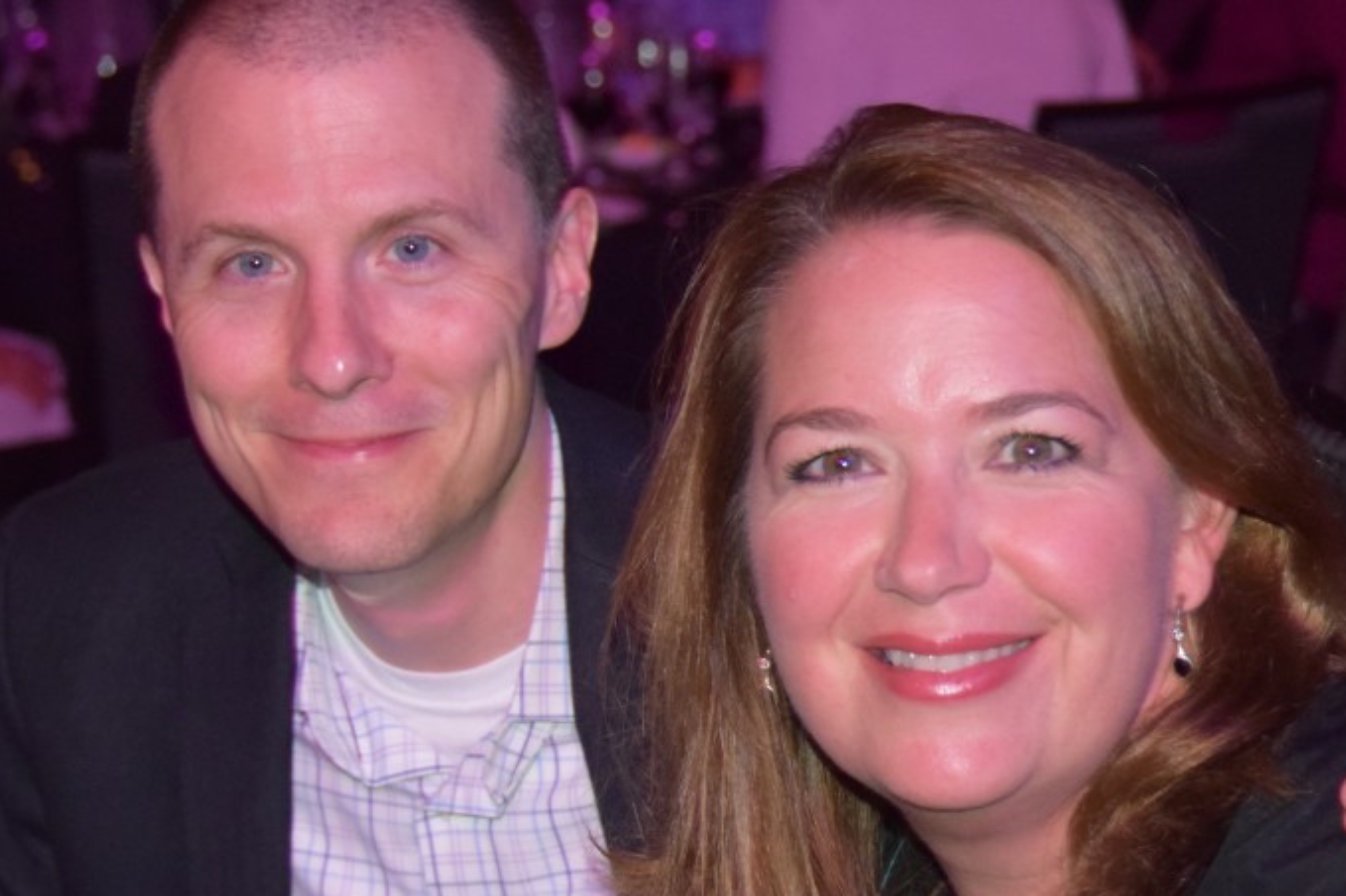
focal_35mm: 122
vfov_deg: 11.2
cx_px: 583
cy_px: 507
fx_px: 4559
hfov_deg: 16.8
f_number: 4.5
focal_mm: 46
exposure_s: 1/60
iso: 3200
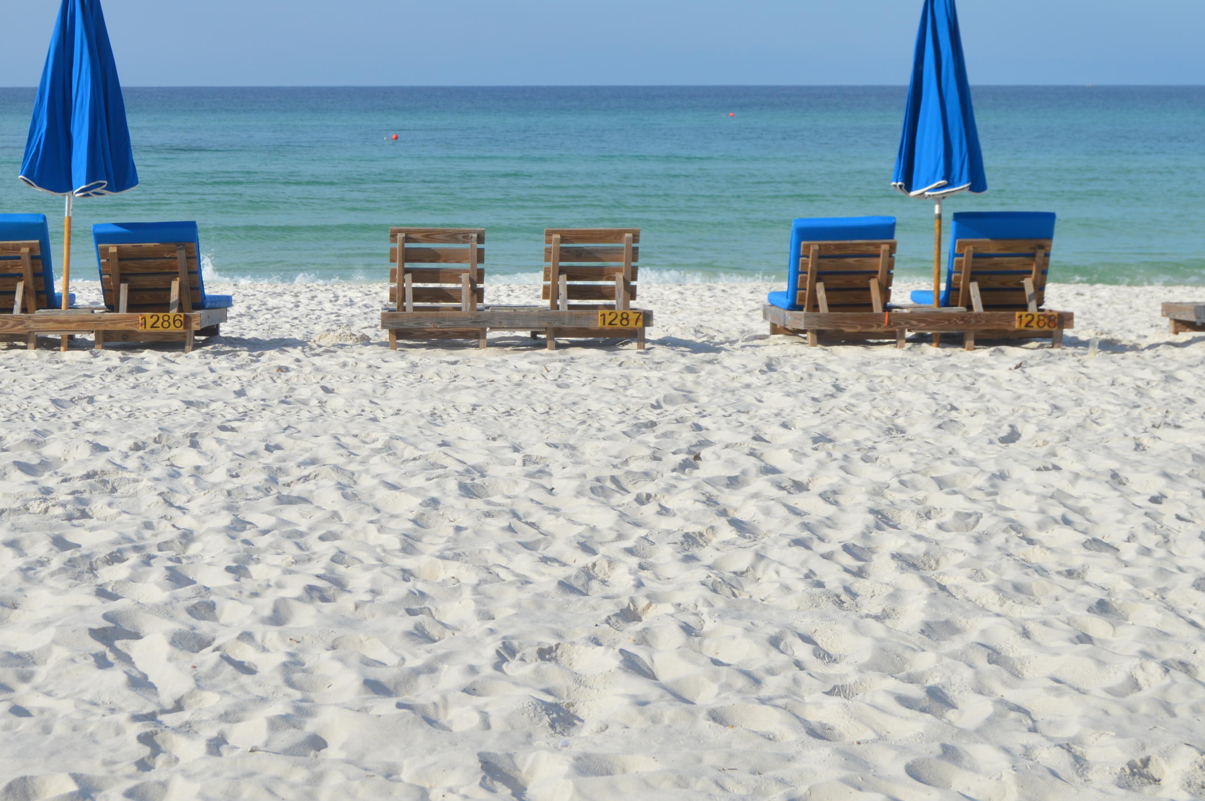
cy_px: 239
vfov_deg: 16.6
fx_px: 2742
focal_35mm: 82
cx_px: 454
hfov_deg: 24.7
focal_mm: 38
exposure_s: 1/320
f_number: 9
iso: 100
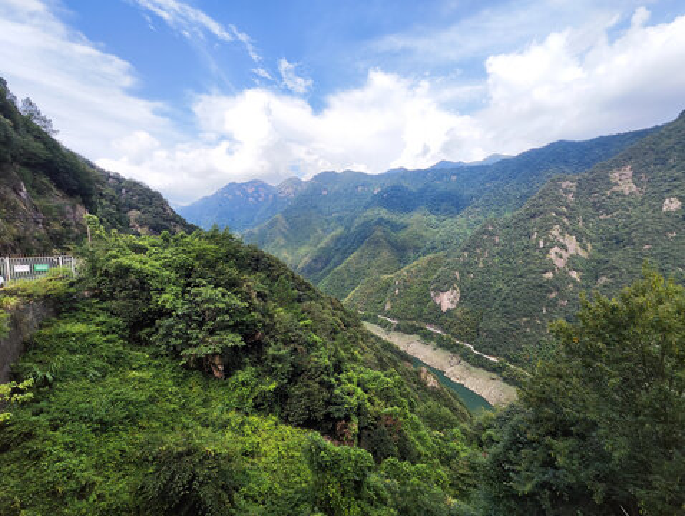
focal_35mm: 14
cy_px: 258
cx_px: 342
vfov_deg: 85.8
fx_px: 277
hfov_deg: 102.0
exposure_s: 1/442
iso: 50
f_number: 2.2
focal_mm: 2.16
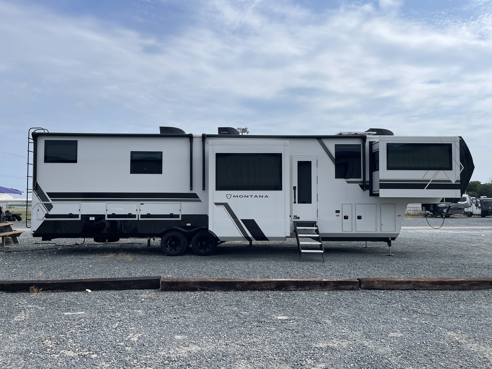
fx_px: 355
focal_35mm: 25
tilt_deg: +2.3
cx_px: 246
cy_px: 184
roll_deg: +0.1
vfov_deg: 54.9
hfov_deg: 69.4
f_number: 1.6
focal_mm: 5.1
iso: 32
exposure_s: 1/5618
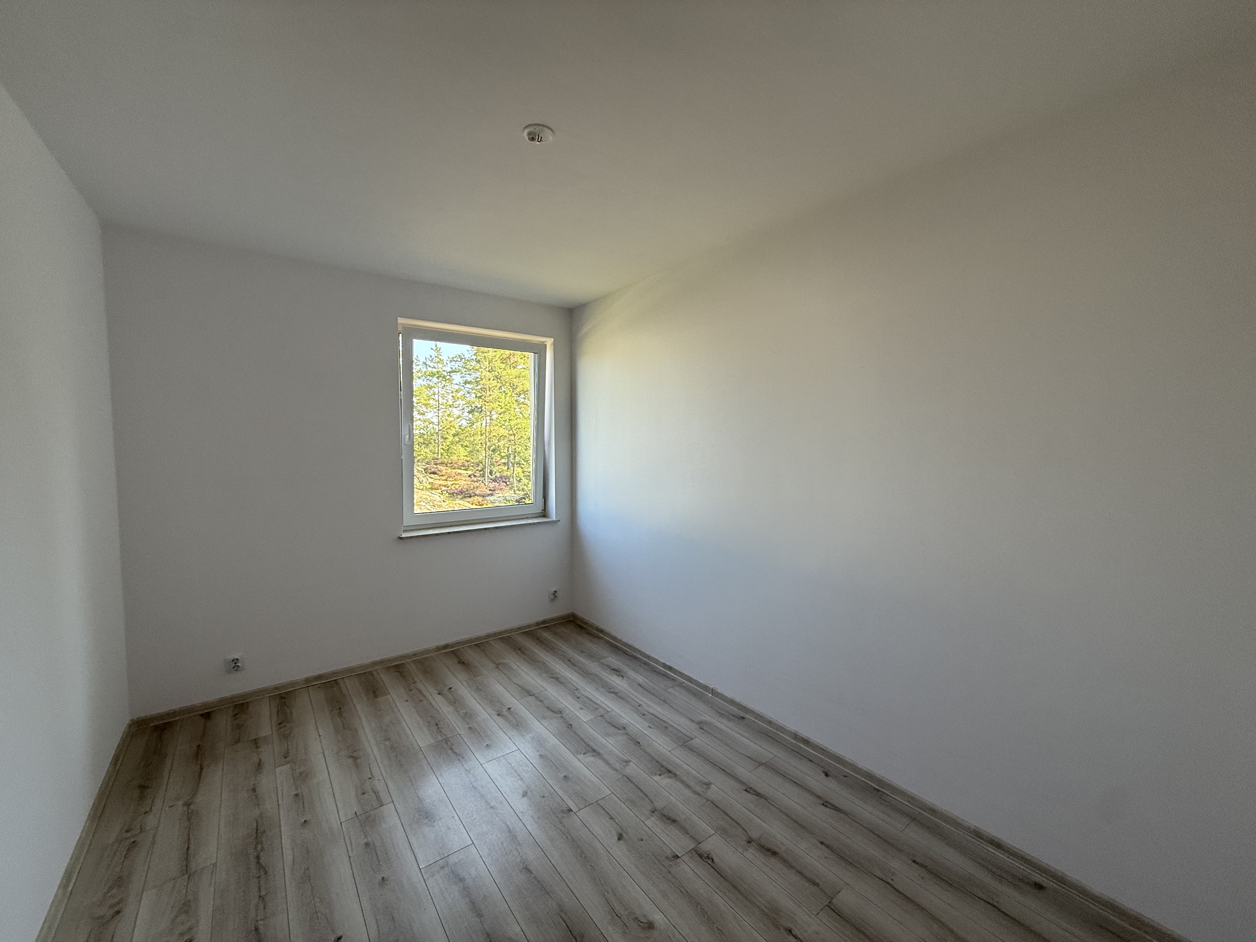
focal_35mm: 14
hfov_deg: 102.1
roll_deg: -0.1
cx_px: 628
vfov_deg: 85.7
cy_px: 471
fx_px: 508
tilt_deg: -3.5
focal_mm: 2.22
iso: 64
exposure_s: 1/114
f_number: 2.2
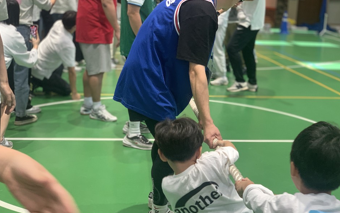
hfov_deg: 36.3
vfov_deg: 23.1
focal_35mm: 56
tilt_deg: -13.8
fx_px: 519
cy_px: 124
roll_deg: -3.4
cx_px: 168
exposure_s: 1/72
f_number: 2.4
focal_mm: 6
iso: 125
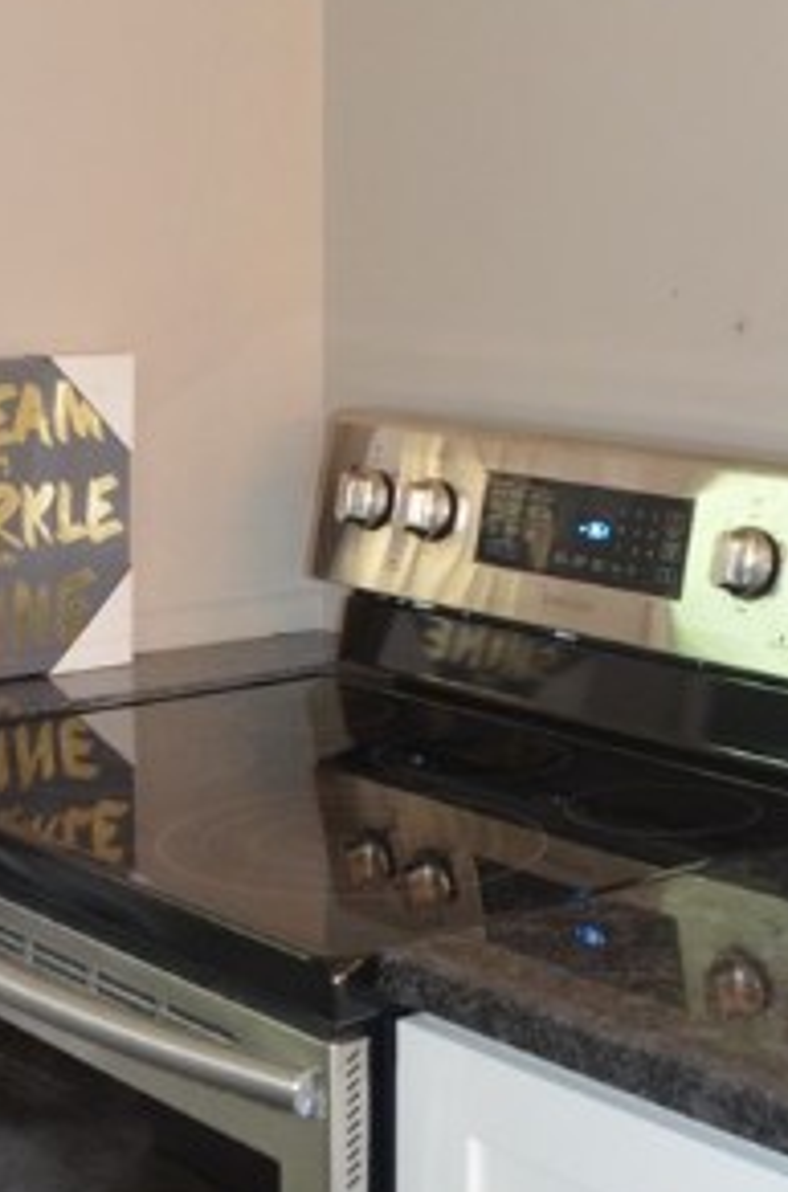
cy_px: 204
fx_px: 2345
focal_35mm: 71
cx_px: 539
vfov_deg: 27.8
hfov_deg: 19.0
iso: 1000
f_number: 3.5
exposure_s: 1/60
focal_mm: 18
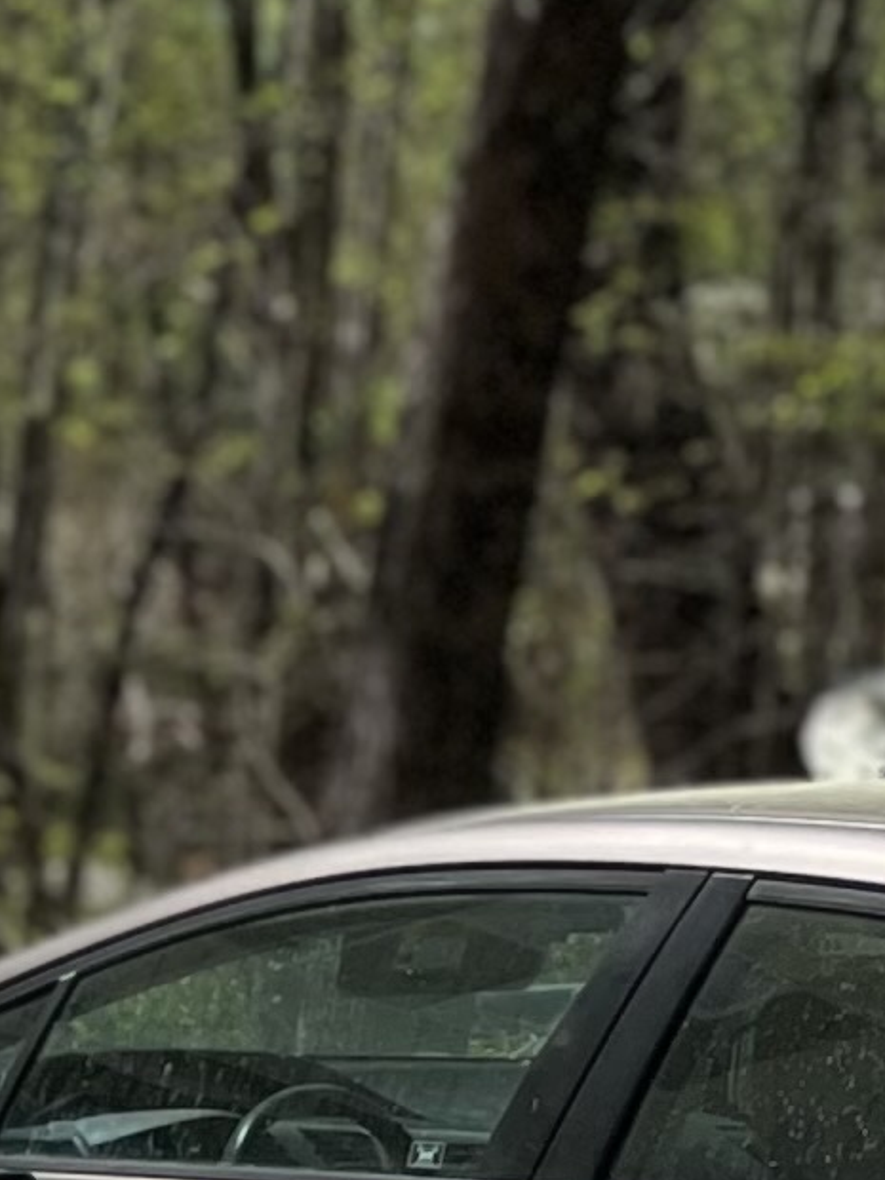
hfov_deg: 7.8
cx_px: -1583
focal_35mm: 169
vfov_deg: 11.1
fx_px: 5761
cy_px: 1898
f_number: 1.6
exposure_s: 1/1642
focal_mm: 4.2
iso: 50
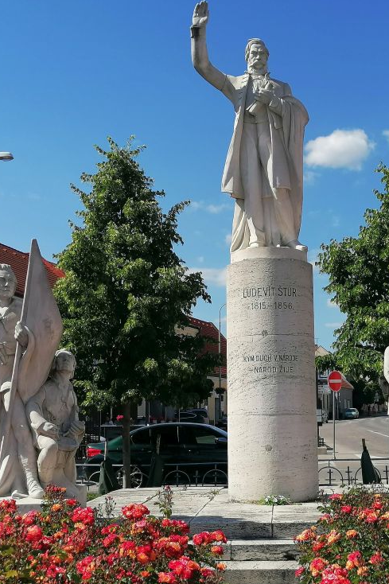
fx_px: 827
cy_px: 296
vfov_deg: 38.9
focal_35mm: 51
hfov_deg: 26.2
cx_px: 286
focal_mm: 4.75
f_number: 1.8
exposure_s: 1/1923
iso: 50
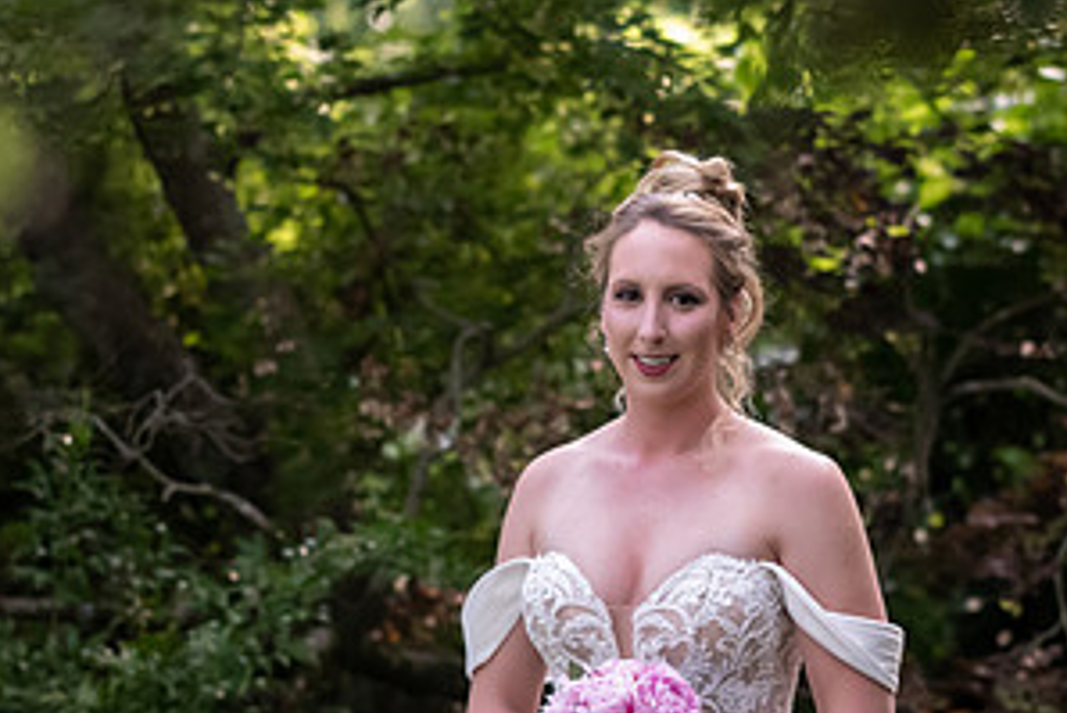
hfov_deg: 7.2
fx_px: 8451
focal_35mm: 285
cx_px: 617
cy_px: 438
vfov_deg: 4.8
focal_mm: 86
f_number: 2.8
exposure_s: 1/4000
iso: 2500
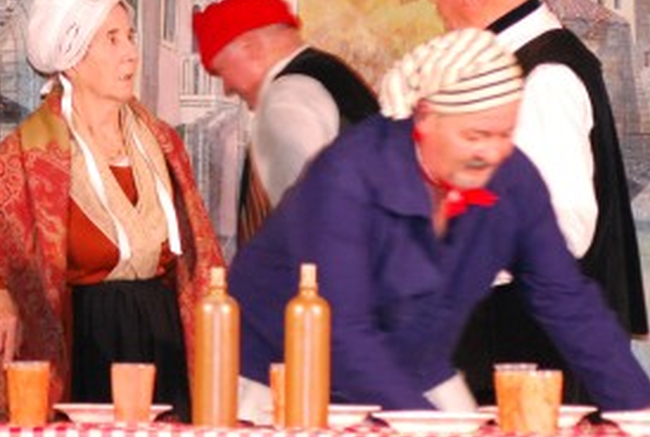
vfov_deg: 4.4
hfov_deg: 6.5
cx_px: 346
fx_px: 5700
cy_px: 6
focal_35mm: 315
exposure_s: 1/60
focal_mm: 90
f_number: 4.5
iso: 1000
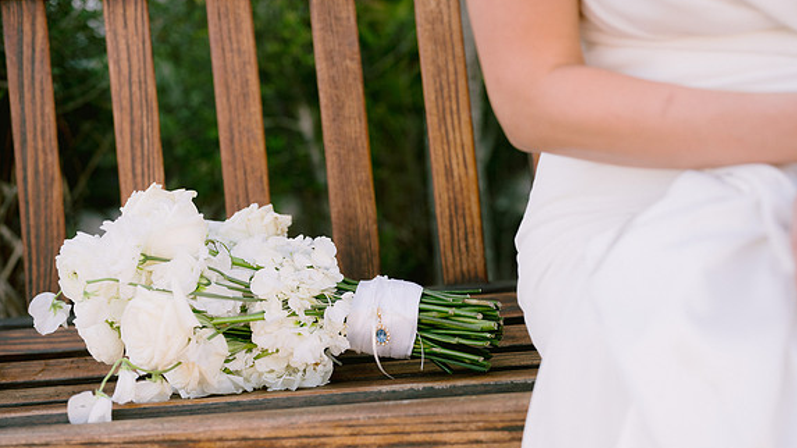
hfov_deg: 39.2
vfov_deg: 22.6
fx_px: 1120
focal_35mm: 53
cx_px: 402
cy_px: 259
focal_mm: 50
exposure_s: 1/400
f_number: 2.8
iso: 200
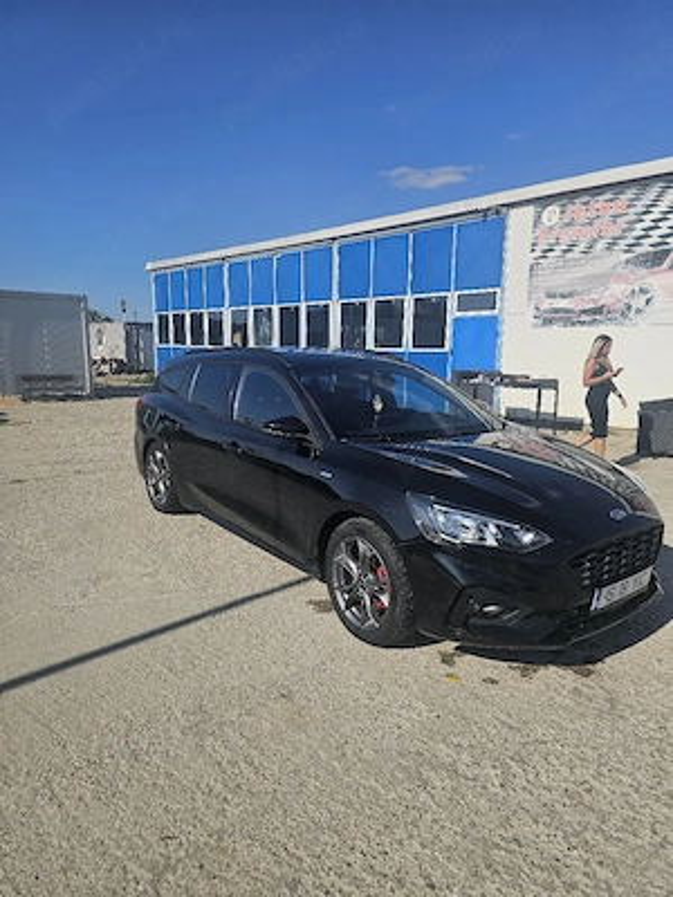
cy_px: 448
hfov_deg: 58.9
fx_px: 596
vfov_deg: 73.9
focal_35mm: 23
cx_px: 336
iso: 10
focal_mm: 6.3
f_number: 1.7
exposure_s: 1/1250
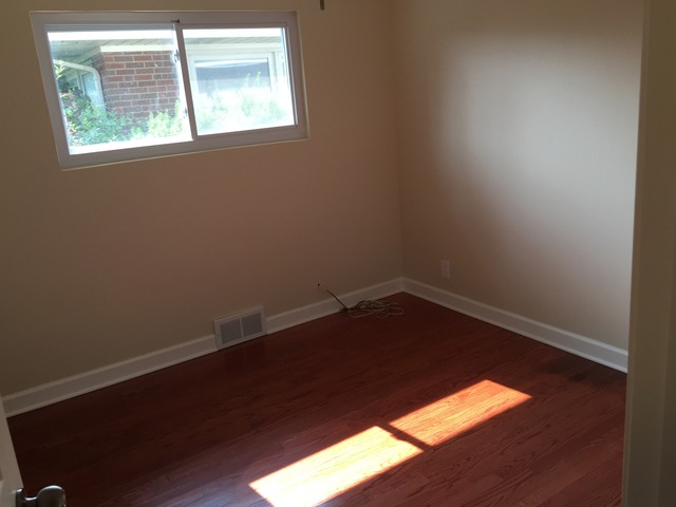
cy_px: 254
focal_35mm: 29
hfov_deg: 61.7
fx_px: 566
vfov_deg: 48.2
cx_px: 338
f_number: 2.2
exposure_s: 1/120
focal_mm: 4.15
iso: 50
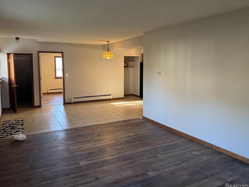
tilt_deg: -4.1
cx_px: 113
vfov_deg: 51.3
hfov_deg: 65.2
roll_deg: +0.8
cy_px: 85
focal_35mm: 27
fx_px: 194
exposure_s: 1/60
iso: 320
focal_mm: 6.76
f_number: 1.78
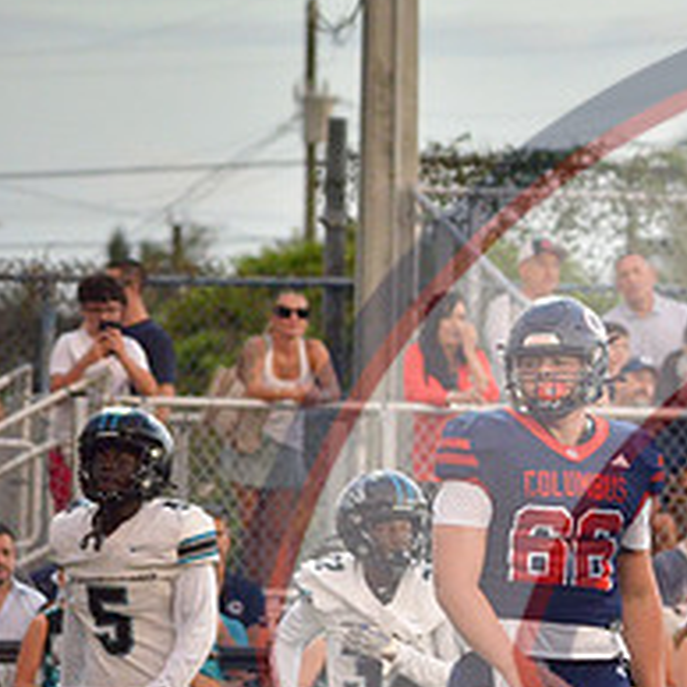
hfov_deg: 2.6
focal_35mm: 686
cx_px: 992
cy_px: 652
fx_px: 15403
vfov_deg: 2.6
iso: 2800
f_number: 5
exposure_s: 1/500
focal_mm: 180
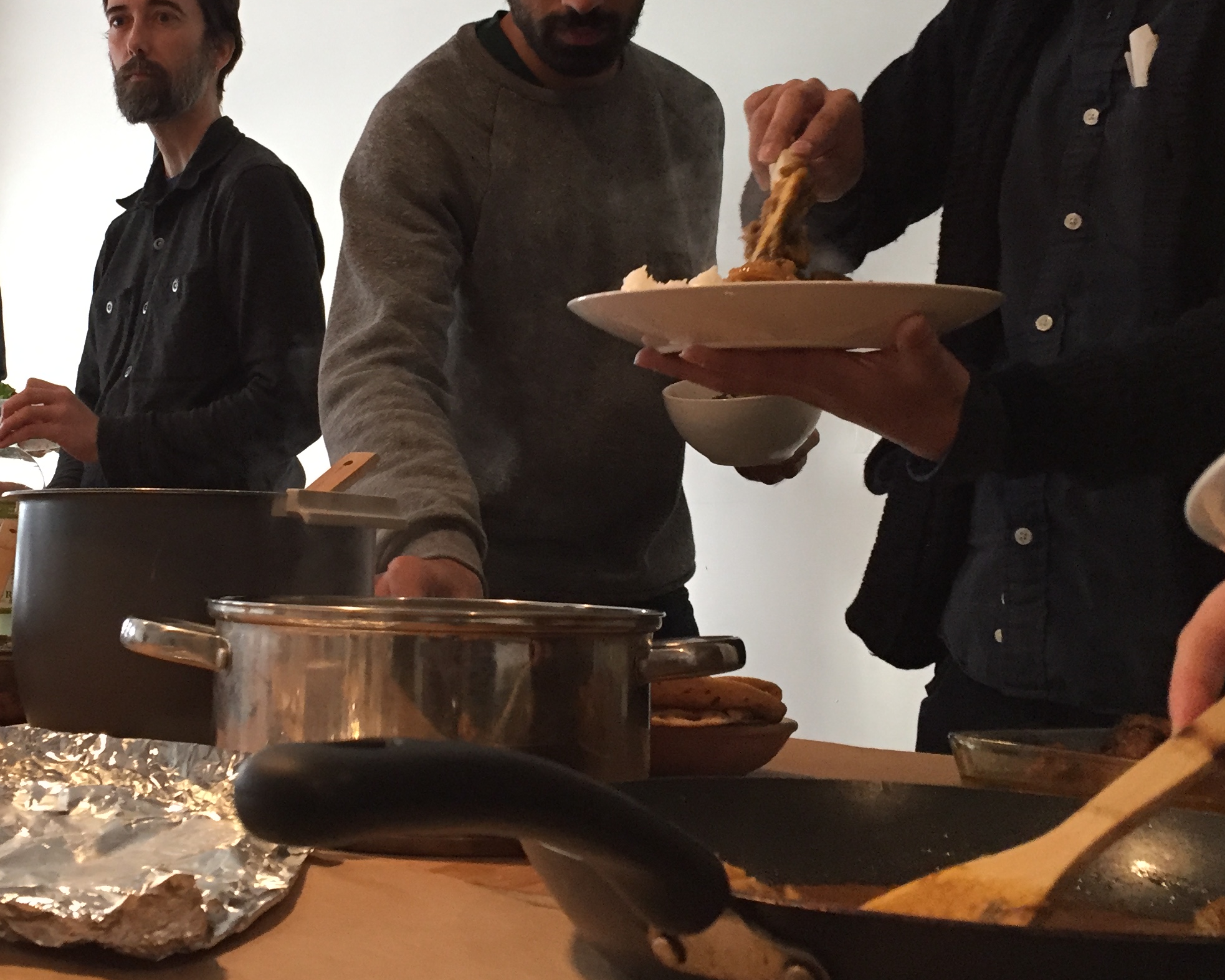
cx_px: 409
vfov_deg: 31.6
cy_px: 256
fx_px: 1704
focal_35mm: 47
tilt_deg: +11.1
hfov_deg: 39.1
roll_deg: -1.7
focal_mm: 4.15
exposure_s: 1/30
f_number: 2.2
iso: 125
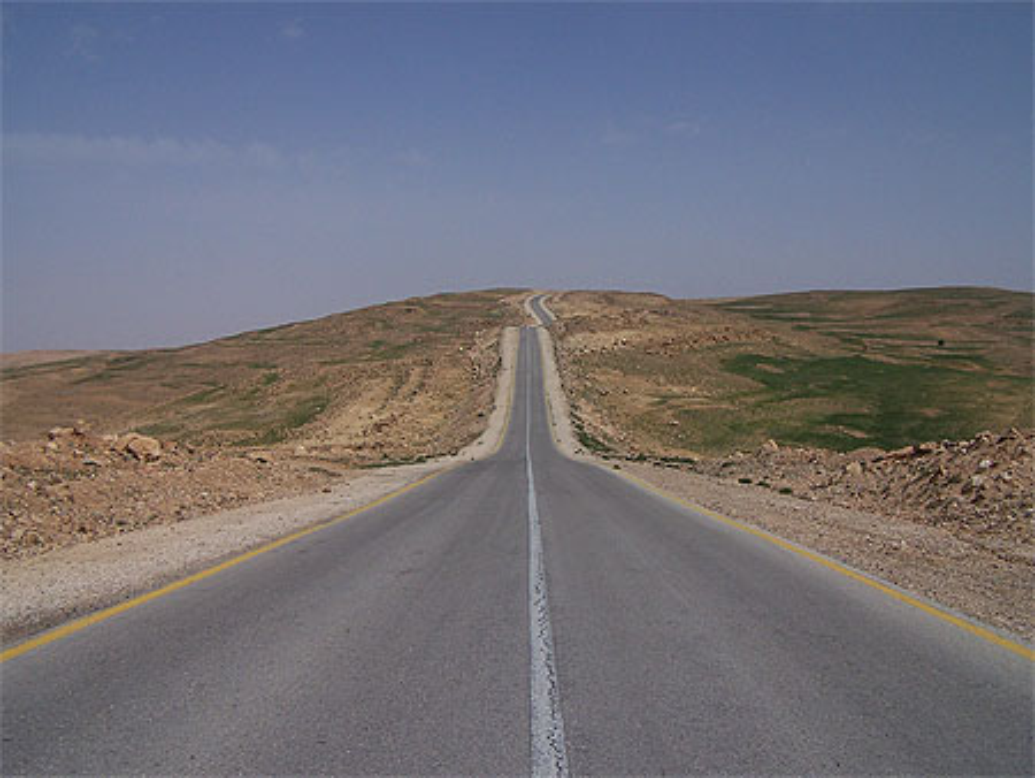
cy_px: 389
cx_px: 518
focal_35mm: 38
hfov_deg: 49.0
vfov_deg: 37.8
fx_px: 1137
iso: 80
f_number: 3.6
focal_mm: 6.3
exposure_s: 1/1000
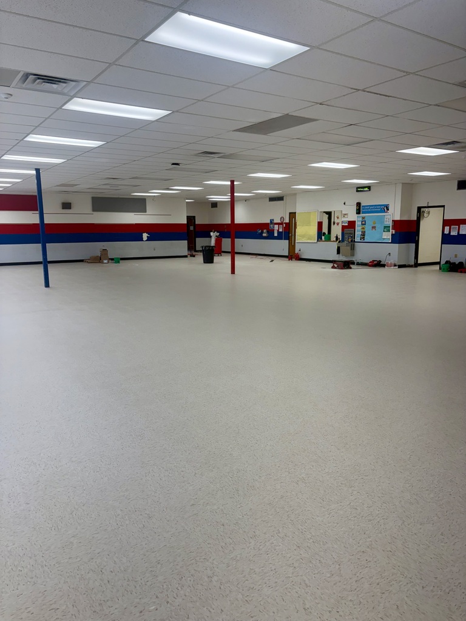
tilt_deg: -9.3
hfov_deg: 53.1
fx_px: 467
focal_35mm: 26
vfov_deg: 67.3
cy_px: 310
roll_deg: +0.9
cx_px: 233
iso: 80
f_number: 1.6
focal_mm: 5.96
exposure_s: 1/152
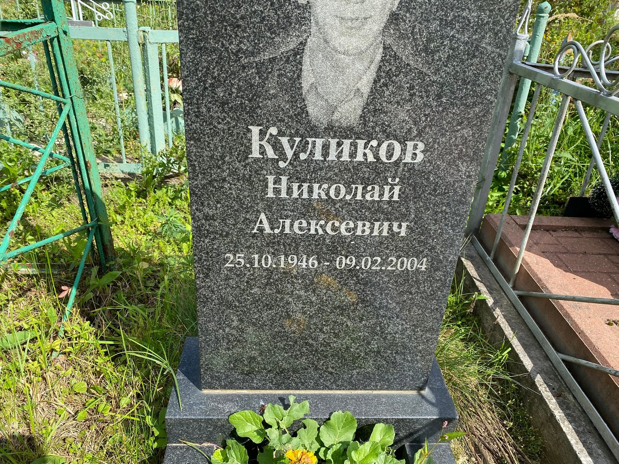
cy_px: 232
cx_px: 310
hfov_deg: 67.3
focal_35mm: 26
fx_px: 465
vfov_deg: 53.1
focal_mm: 4.25
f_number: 1.8
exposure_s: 1/1484
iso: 32
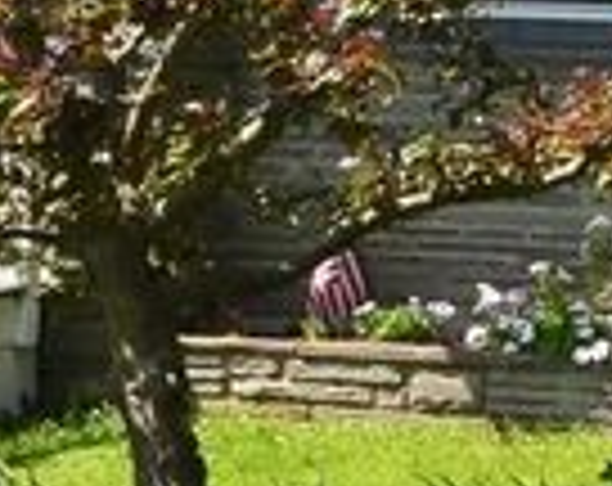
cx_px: 1035
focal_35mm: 234
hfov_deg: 8.0
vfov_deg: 6.5
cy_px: -182
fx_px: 4226
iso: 400
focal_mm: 22
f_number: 10
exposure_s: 1/250
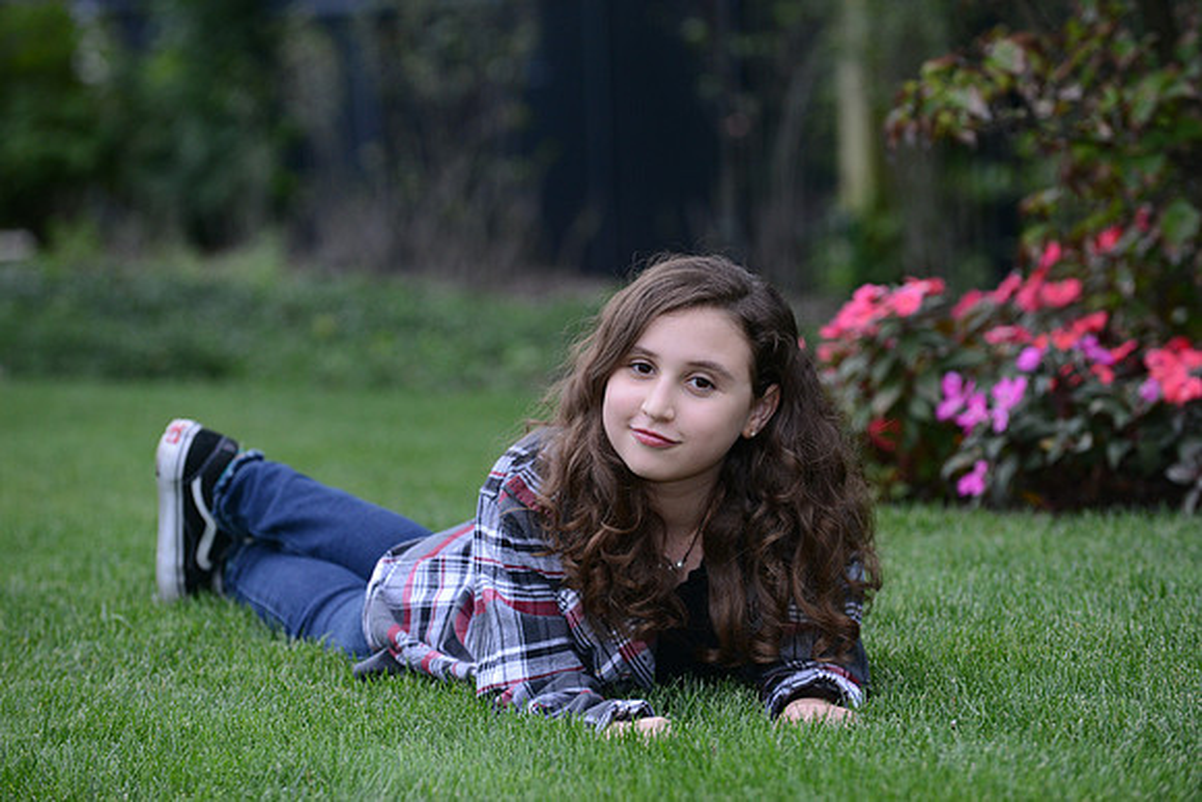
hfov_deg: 11.4
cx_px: 601
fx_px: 6011
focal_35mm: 180
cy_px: 401
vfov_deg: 7.6
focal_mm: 180
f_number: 5.6
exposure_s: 1/100
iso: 1250
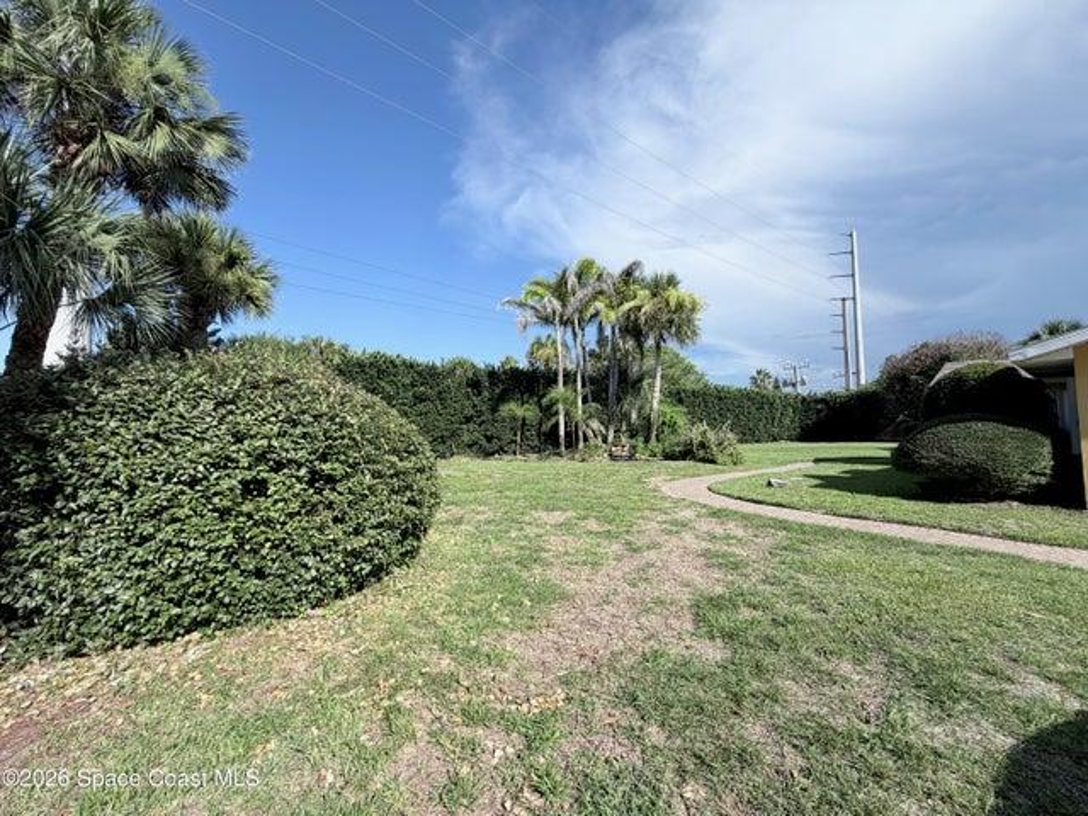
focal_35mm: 14
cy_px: 408
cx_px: 544
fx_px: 440
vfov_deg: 85.7
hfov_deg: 102.1
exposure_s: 1/779
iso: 20
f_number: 2.2
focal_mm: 2.22
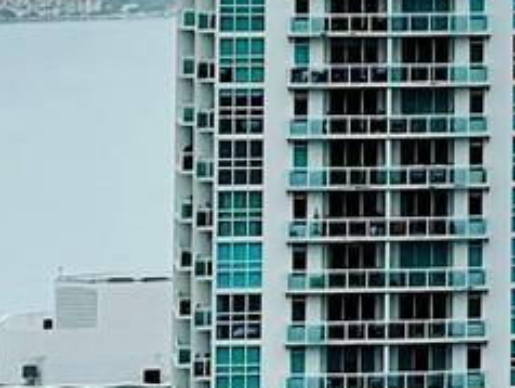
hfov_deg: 5.5
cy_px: -290
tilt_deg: +3.1
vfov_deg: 4.2
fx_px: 5197
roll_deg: -0.2
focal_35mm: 349
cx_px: 1203
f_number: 2
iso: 25
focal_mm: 6
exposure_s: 1/2519
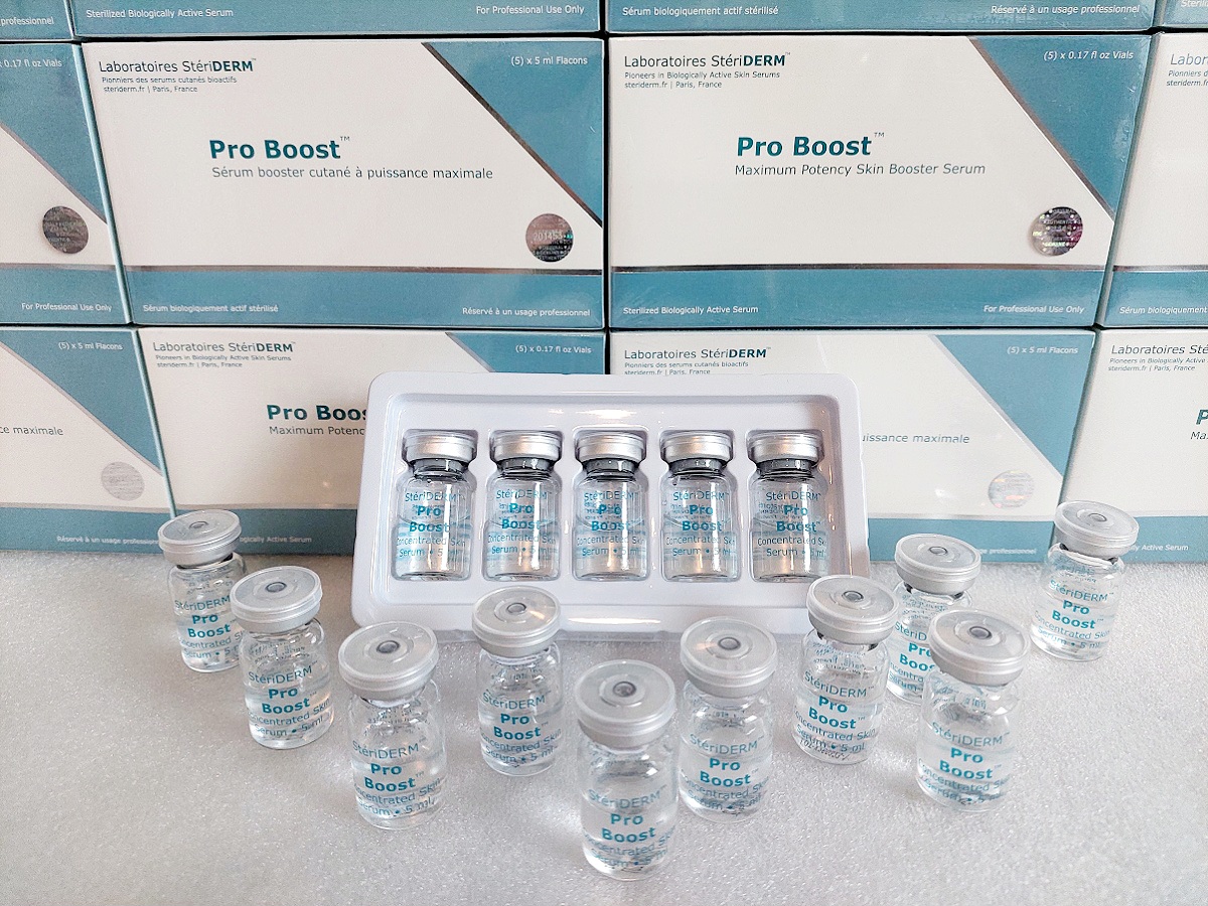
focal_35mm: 24
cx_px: 604
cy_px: 453
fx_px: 838
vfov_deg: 56.8
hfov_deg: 71.6
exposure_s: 1/120
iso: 200
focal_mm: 5.23
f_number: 1.8
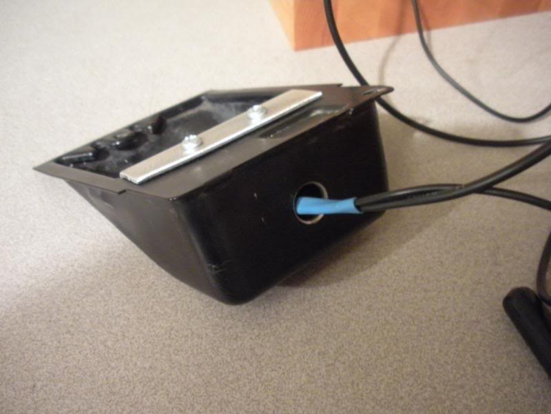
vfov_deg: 40.7
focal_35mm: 35
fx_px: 557
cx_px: 276
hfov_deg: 52.6
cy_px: 207
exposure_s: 1/6.7
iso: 800
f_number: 3.5
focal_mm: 6.3
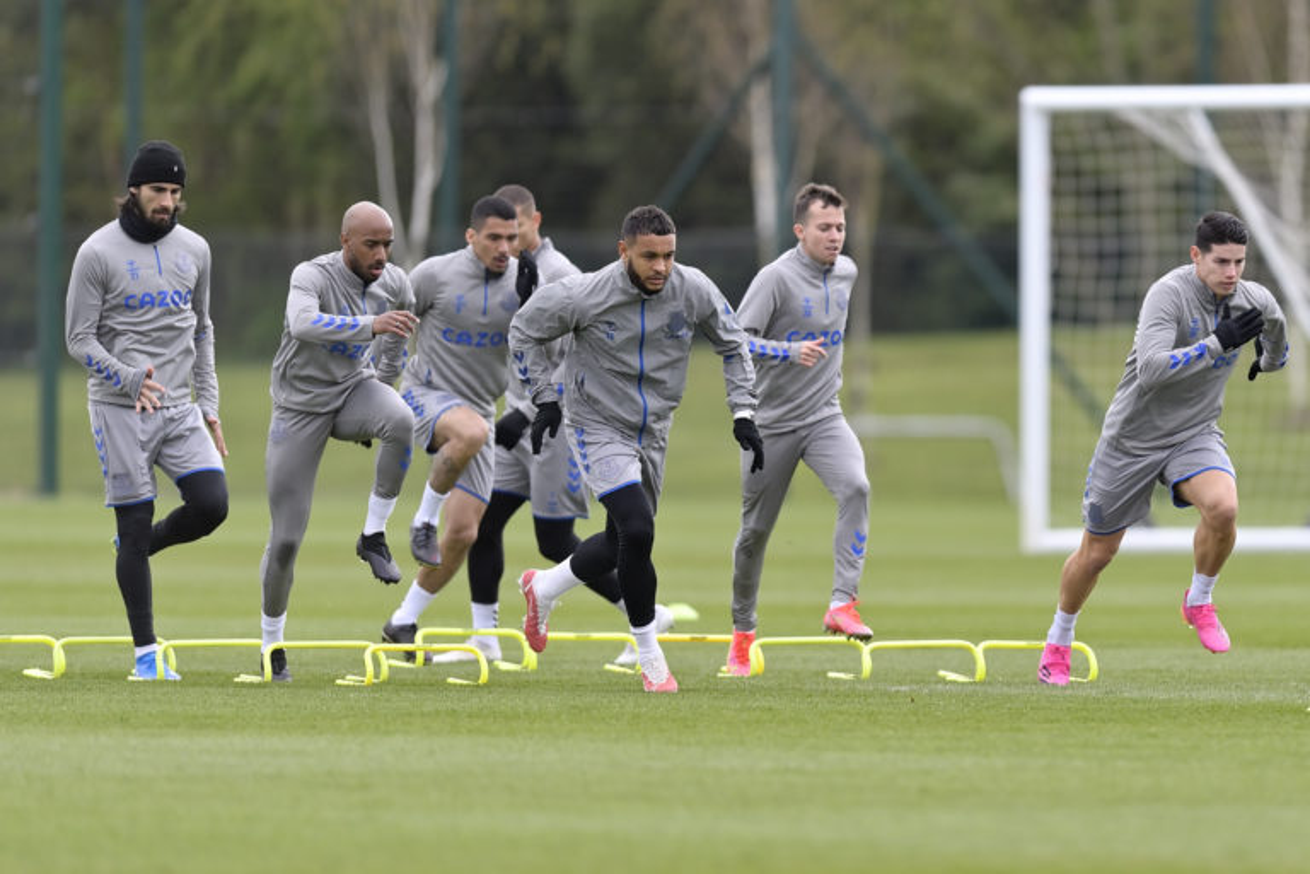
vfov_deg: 3.4
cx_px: 655
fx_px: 14554
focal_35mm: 400
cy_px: 437
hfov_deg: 5.2
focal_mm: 400
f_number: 2.8
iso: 320
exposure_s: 1/2000
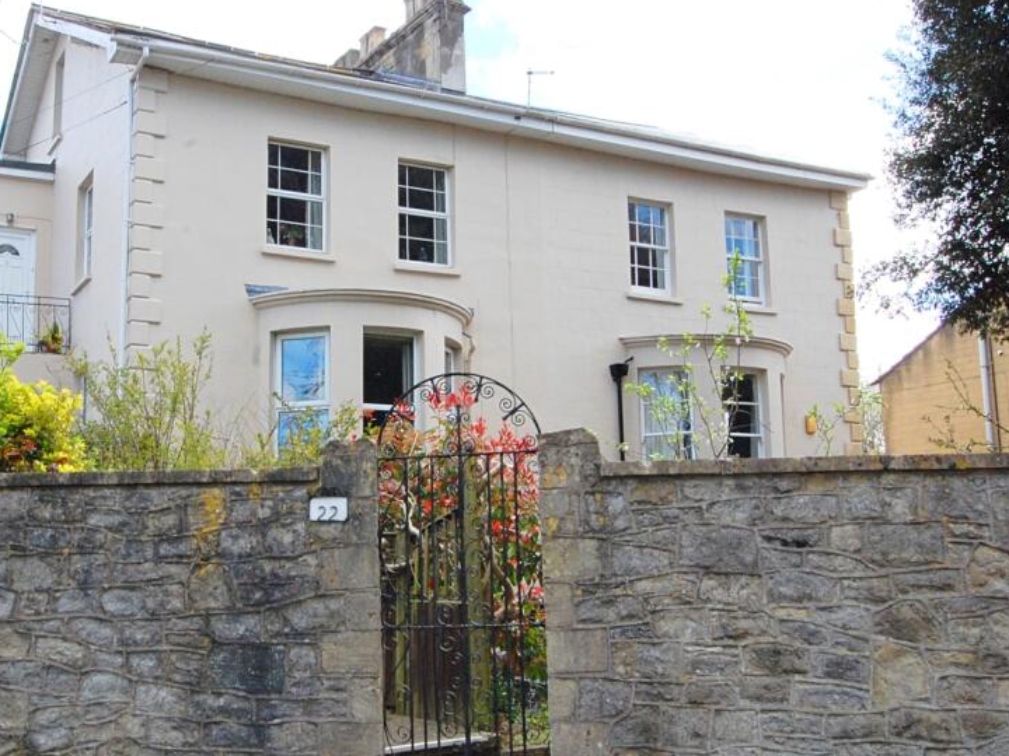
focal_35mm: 41
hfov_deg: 45.5
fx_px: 1195
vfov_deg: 35.1
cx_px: 390
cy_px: 404
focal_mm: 20
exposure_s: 1/160
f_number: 13
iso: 800
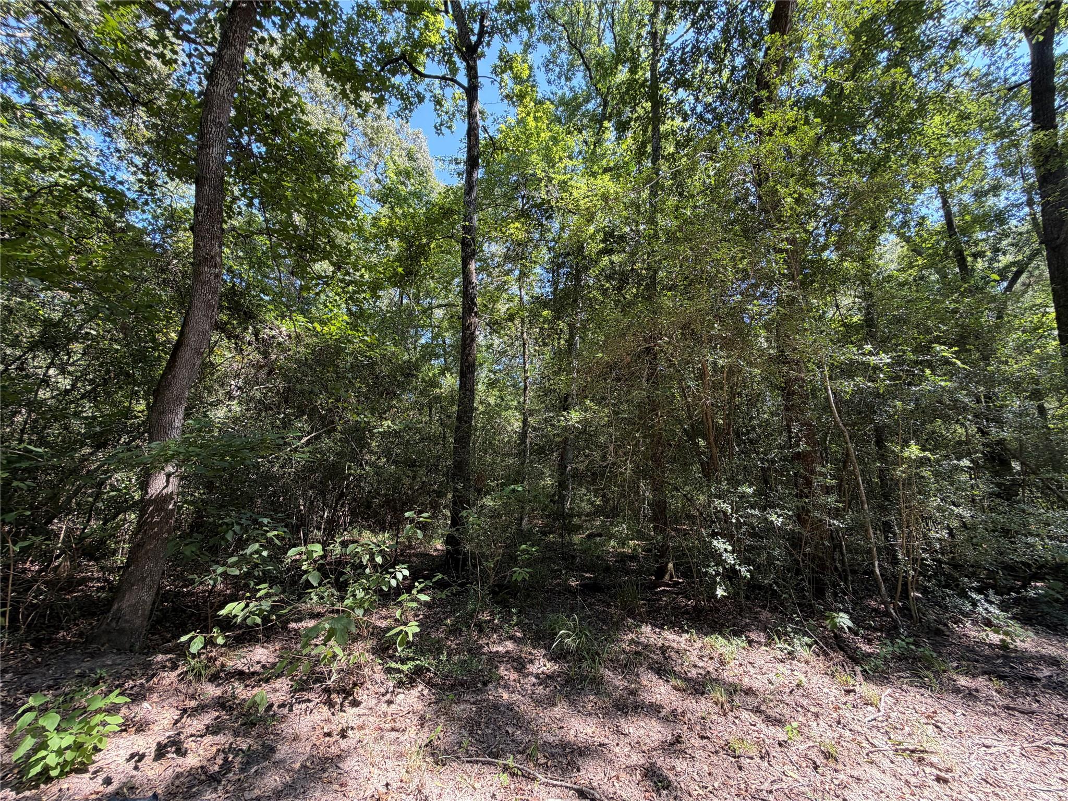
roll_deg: -0.1
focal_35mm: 14
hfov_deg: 102.1
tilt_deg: +9.3
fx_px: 432
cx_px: 534
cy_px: 400
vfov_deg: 85.7
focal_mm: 2.22
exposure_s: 1/121
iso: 50
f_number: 2.2
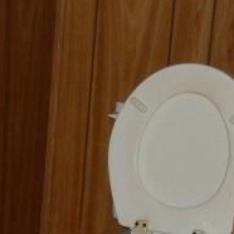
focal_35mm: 175
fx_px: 1338
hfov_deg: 9.7
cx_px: -106
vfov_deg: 9.9
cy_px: 273
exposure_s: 1/30
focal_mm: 6.5
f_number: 4
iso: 250
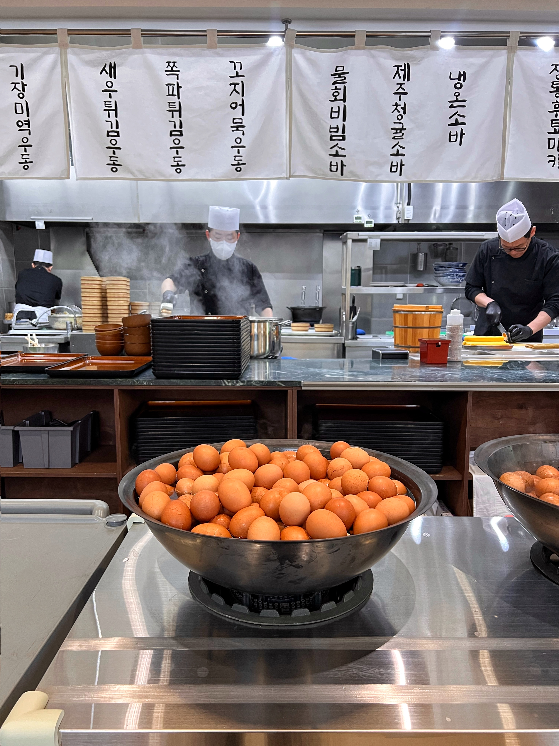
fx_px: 560
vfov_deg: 67.3
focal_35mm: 26
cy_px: 373
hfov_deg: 53.1
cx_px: 280
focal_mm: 5.7
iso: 320
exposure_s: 1/60
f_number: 1.5
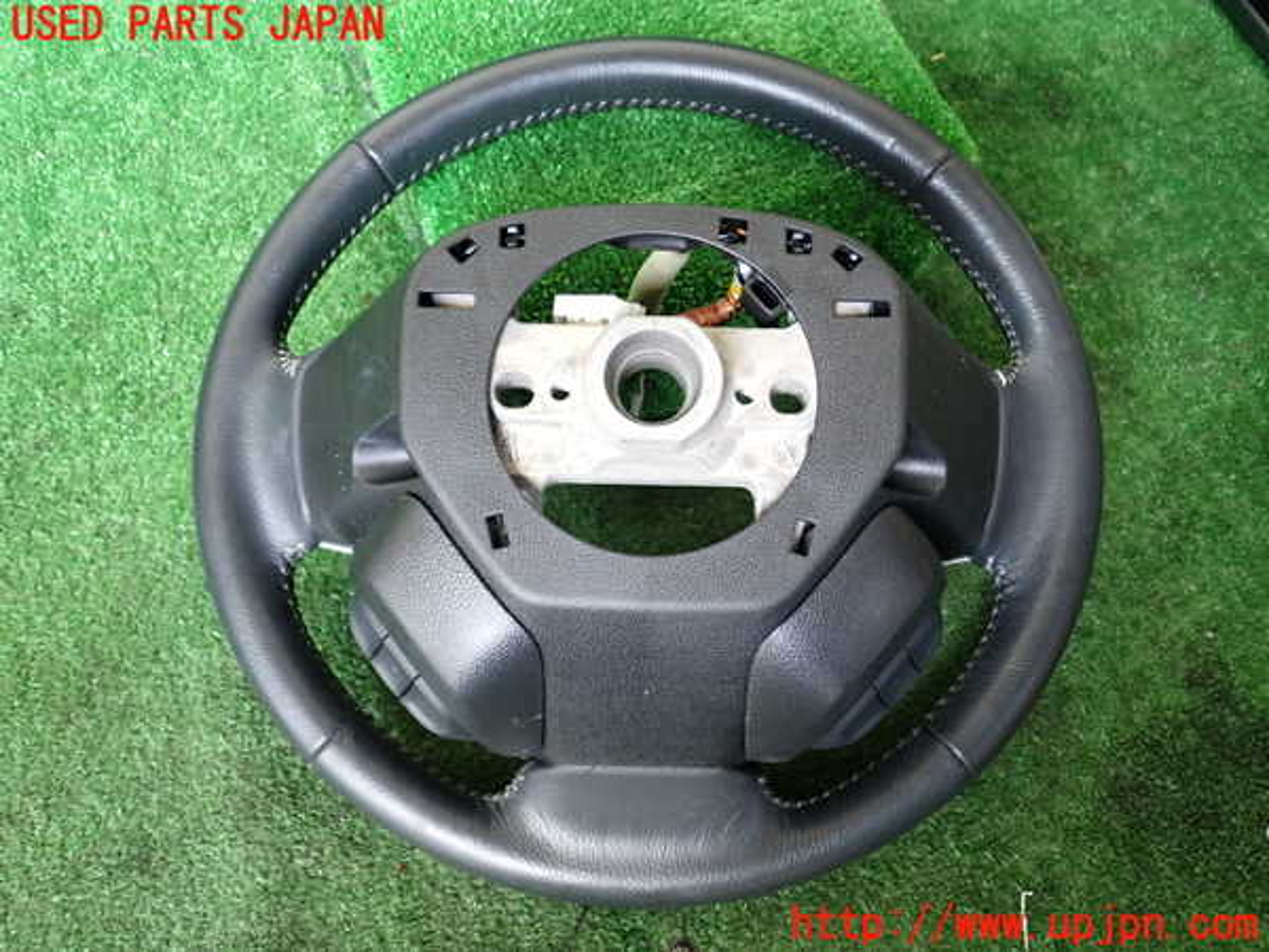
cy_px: 476
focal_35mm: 30
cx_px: 634
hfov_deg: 60.0
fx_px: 1100
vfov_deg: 46.8
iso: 250
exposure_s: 1/30
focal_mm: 5.4
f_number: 2.3
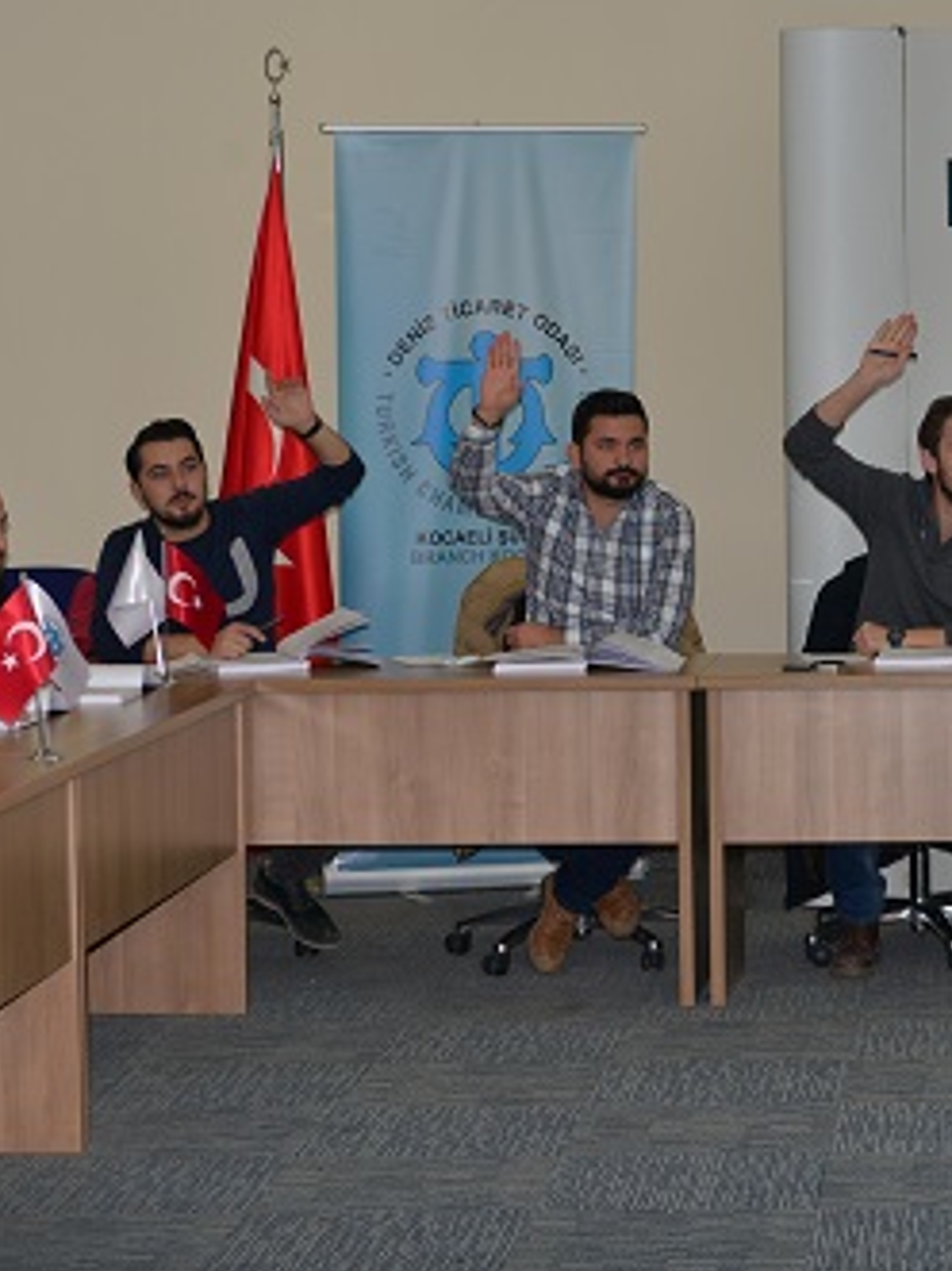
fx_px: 4366
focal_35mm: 119
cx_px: 933
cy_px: 536
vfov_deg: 16.5
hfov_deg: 12.3
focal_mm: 66
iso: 640
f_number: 4.5
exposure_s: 1/60
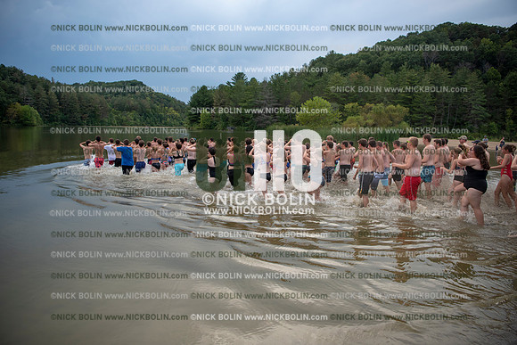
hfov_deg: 73.7
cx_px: 258
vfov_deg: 53.2
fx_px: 345
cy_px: 172
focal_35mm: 24
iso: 160
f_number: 3.2
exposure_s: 1/800
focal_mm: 24
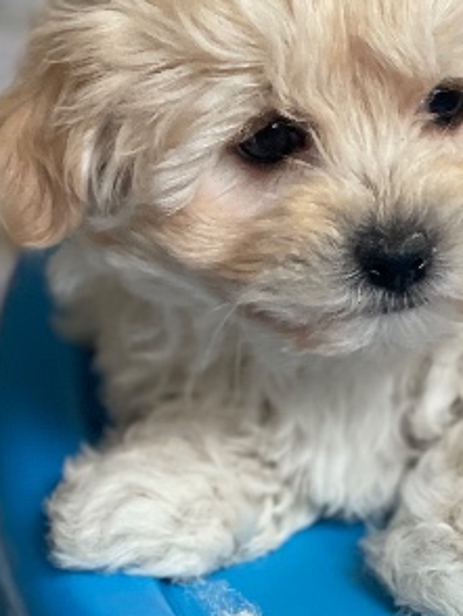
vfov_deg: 18.4
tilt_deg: -12.9
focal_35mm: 106
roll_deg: +0.0
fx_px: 1888
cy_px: 178
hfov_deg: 13.8
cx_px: 427
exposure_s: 1/122
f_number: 2
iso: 125
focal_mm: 6
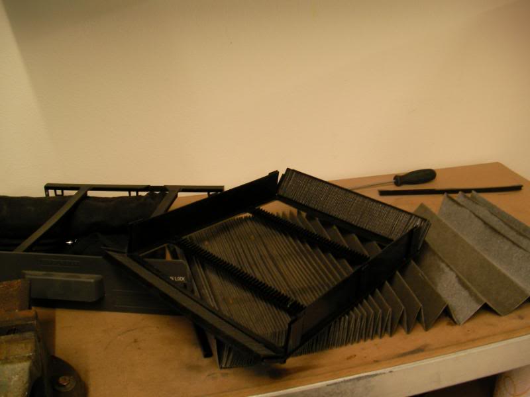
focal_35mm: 41
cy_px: 198
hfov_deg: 45.8
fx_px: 628
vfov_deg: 35.1
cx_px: 265
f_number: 3.5
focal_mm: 6.3
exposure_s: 1/6.4
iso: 100
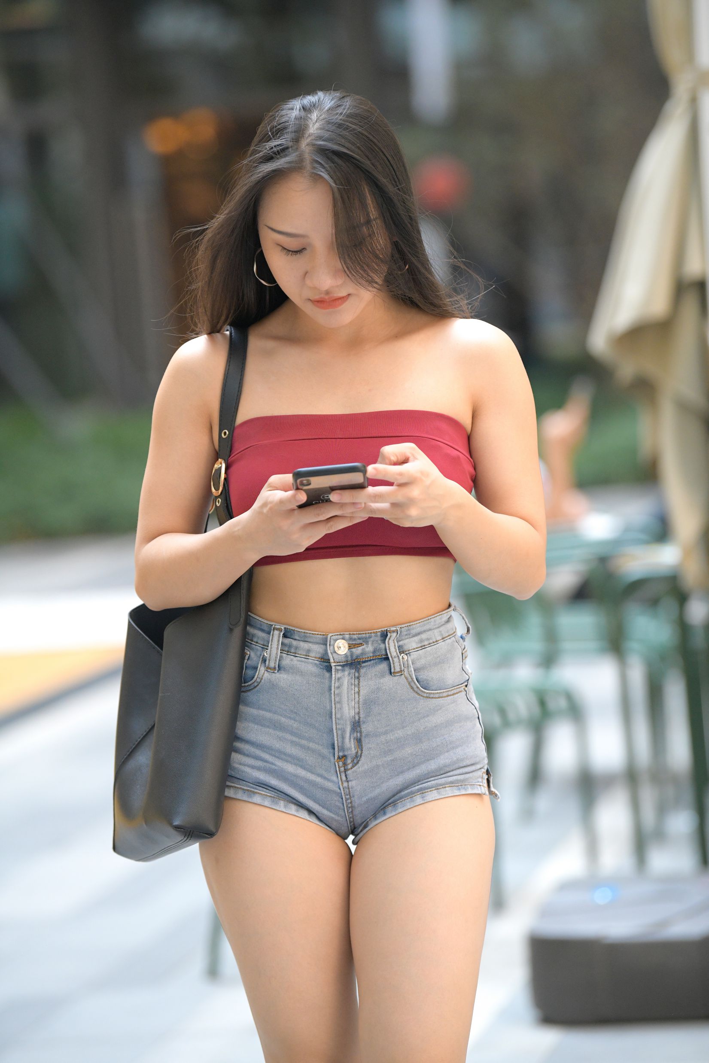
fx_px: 4726
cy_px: 532
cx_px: 354
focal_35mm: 160
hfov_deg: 8.6
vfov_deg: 12.8
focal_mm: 160
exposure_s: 1/640
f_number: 3.5
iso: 2000
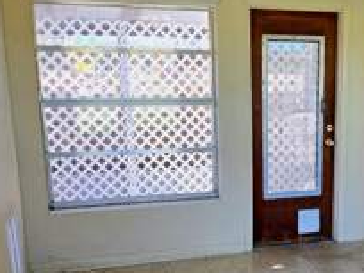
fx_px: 568
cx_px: 305
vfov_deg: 26.8
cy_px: 197
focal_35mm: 54
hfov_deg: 34.2
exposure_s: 1/182
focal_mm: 6.5
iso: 40
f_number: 1.4
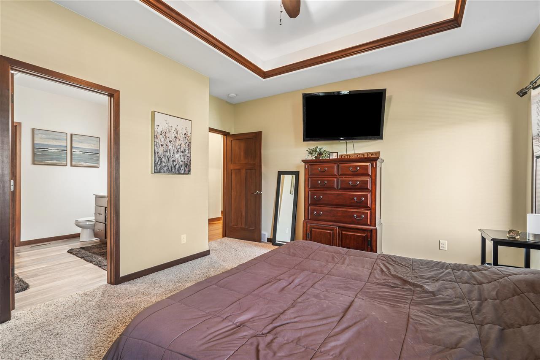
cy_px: 180
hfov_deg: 96.7
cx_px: 270
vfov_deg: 73.7
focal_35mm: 16
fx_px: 240
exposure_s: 1/1.67
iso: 400
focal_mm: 16
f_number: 10
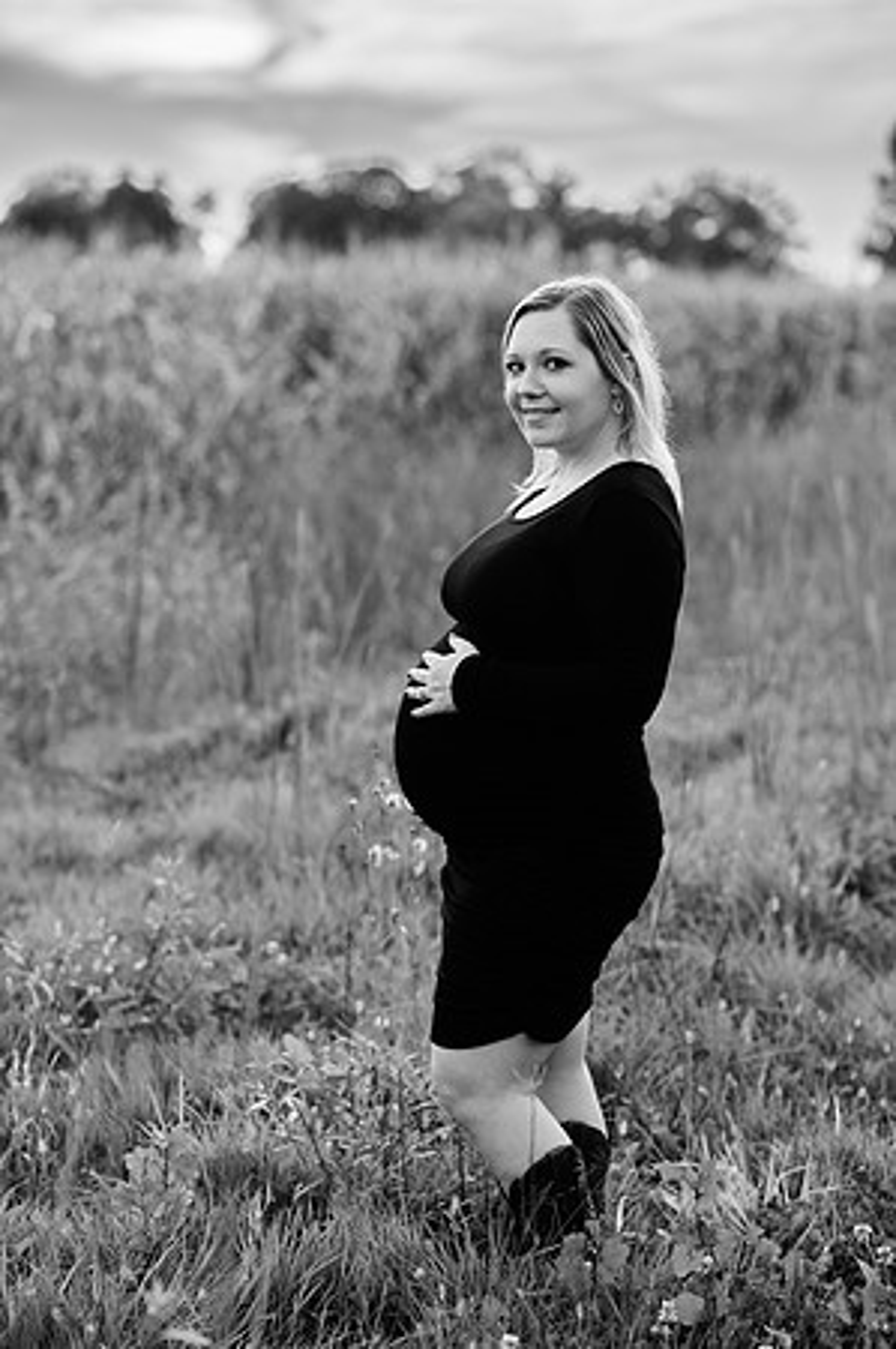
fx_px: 3180
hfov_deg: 16.0
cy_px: 674
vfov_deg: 23.9
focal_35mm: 85
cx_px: 448
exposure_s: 1/320
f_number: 3.2
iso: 200
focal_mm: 85
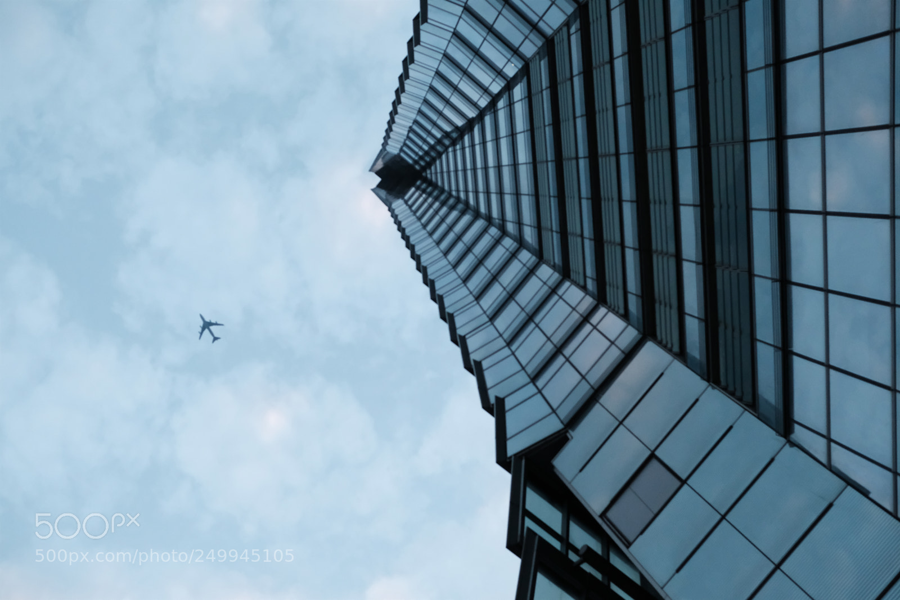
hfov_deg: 54.4
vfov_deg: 37.9
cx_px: 450
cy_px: 300
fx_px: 875
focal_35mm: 35
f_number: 4
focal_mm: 23
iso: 4000
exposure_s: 1/1000
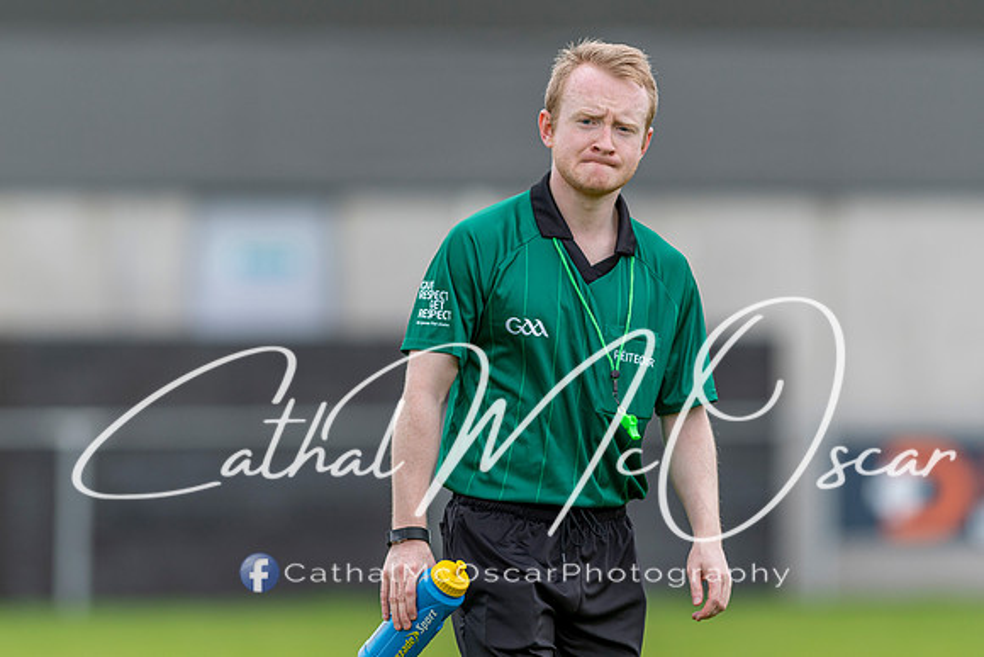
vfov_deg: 3.0
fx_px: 12483
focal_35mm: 457
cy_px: 328
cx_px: 492
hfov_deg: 4.5
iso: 280
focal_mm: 300
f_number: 2.8
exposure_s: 1/1000
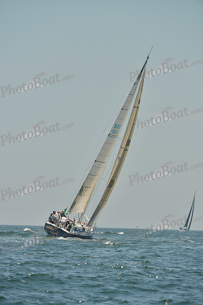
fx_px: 2789
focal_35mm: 330
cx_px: 102
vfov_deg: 6.2
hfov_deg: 4.2
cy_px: 152
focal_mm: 330
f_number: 8
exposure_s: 1/1250
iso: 280
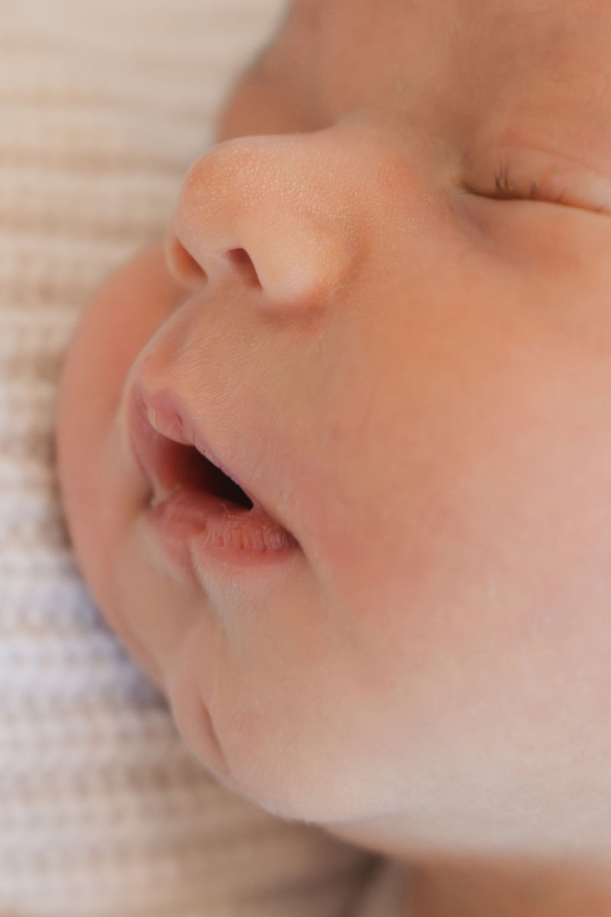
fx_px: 1655
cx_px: 306
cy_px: 458
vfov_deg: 31.0
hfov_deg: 20.9
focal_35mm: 65
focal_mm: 65
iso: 1600
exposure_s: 1/160
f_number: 4.5
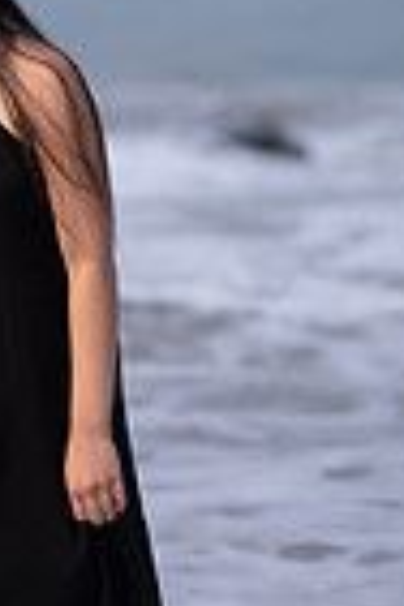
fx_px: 4578
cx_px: 82
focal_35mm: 272
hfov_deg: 5.0
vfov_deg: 7.6
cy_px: 77
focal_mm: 85
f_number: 2
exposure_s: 1/160
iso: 500
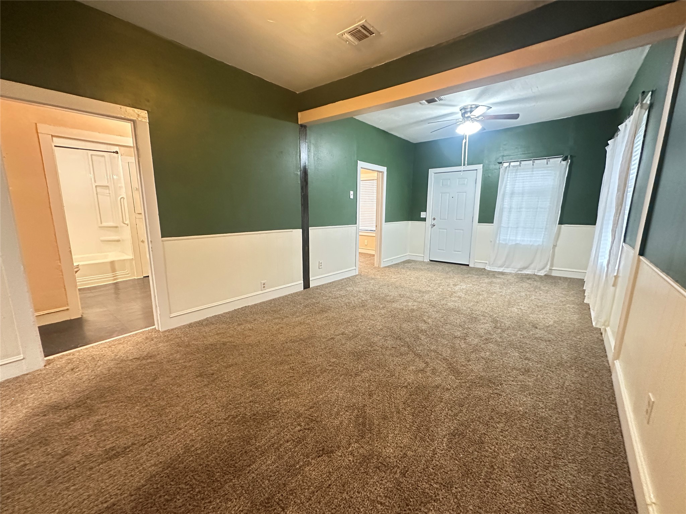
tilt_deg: -9.5
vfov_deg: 85.7
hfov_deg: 102.1
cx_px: 343
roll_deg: +0.1
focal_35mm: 14
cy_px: 257
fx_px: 277
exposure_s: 1/40
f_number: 2.2
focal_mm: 2.22
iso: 1000
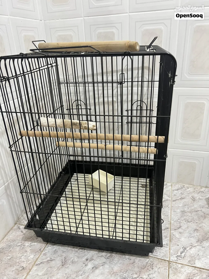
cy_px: 140
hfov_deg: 53.1
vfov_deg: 67.3
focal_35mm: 26
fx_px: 209
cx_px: 104
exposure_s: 1/40
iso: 400
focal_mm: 5.7
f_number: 1.5
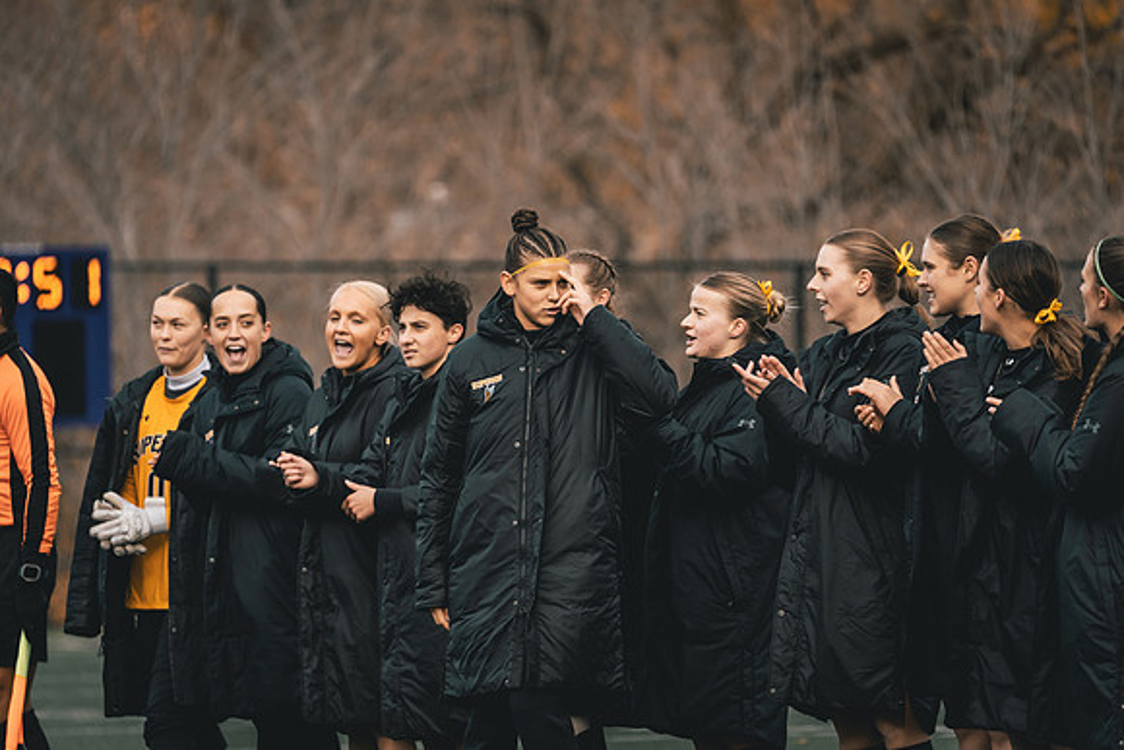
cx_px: 562
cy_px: 375
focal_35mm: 401
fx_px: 12534
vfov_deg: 3.4
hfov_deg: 5.1
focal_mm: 400
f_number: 6.3
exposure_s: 1/1000
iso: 800
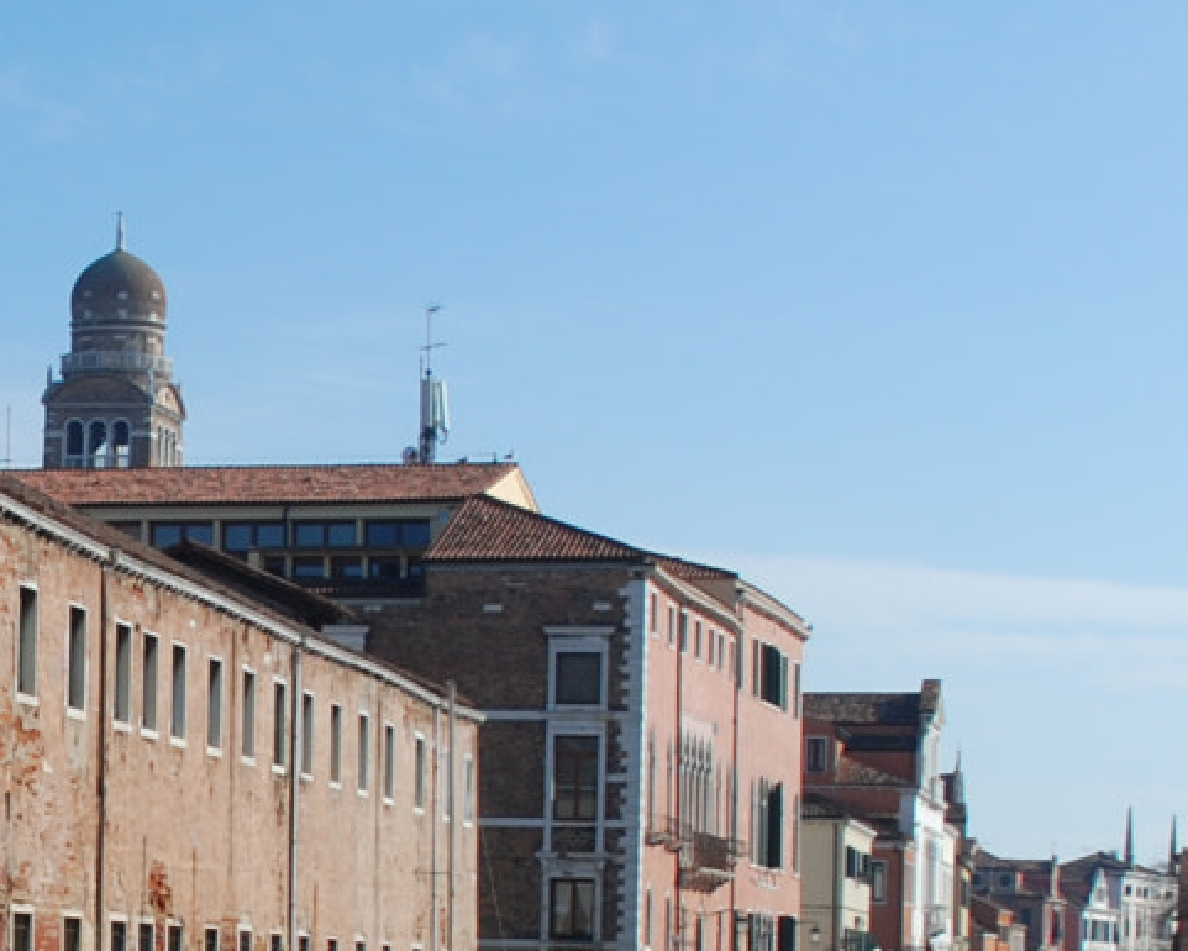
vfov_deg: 14.1
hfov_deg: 17.0
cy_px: 883
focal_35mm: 108
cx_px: -232
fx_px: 3798
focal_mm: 18
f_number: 9
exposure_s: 1/200
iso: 100
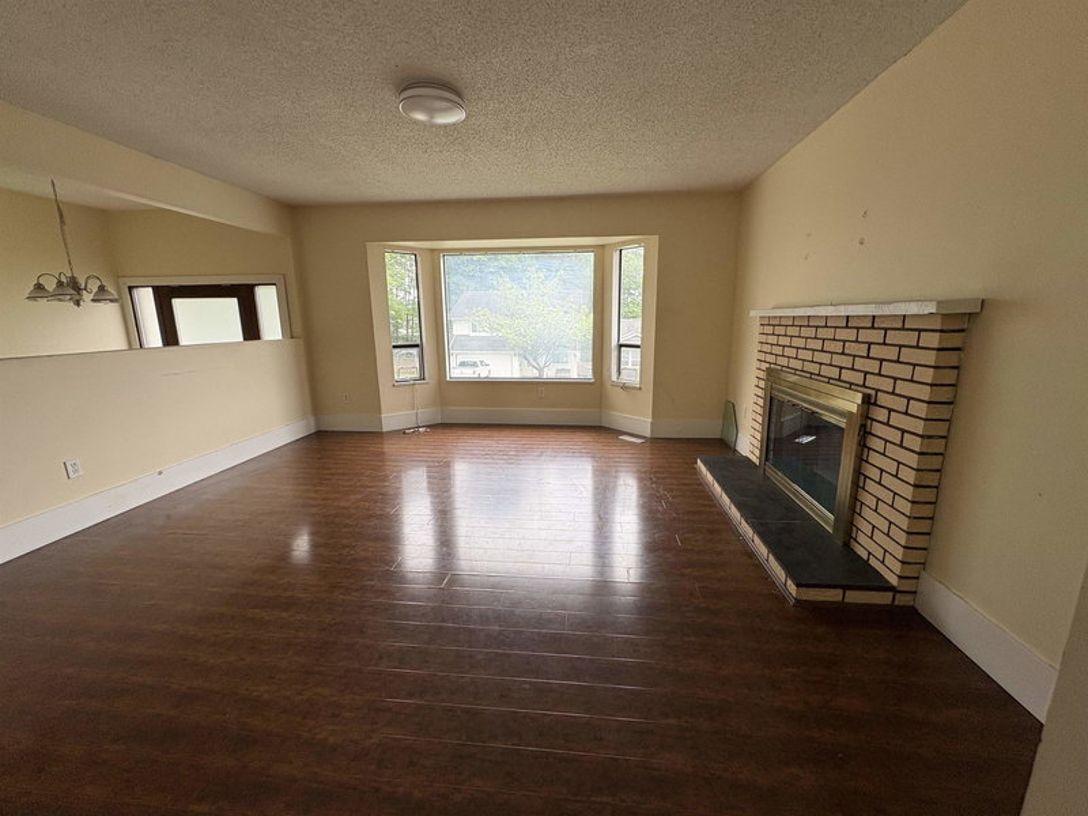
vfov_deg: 85.7
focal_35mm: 14
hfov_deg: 102.1
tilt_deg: -12.1
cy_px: 408
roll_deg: +0.5
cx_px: 544
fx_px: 440
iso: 64
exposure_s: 1/99
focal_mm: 2.22
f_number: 2.2
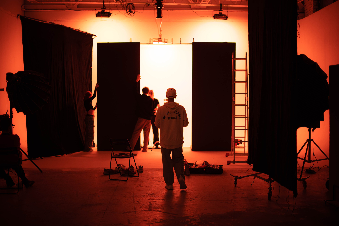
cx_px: 170
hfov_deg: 39.6
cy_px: 113
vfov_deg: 27.0
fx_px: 471
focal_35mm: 50
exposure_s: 1/320
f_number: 1.4
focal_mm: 50
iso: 250
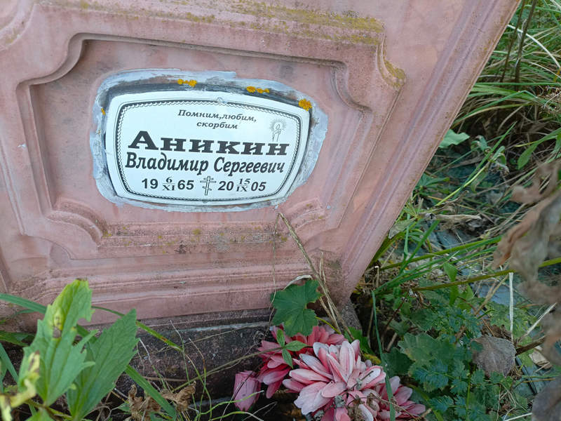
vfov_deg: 54.9
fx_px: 405
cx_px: 280
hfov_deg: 69.4
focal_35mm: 25
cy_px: 210
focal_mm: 4.76
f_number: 1.69
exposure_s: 1/100
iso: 141
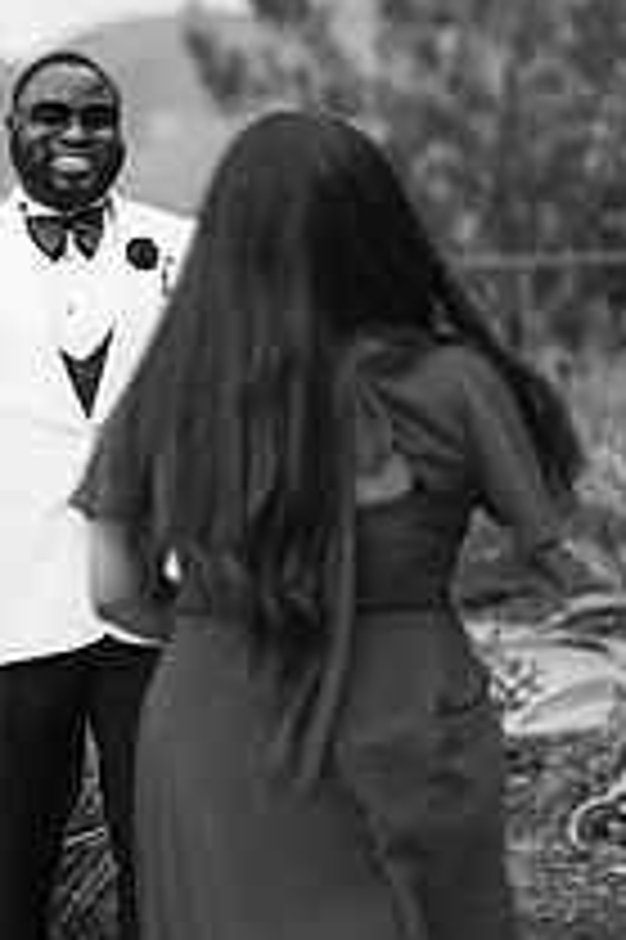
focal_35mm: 183
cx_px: 20
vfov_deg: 11.2
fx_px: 4781
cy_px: 171
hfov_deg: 7.5
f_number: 2
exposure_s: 1/5000
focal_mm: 85
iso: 100
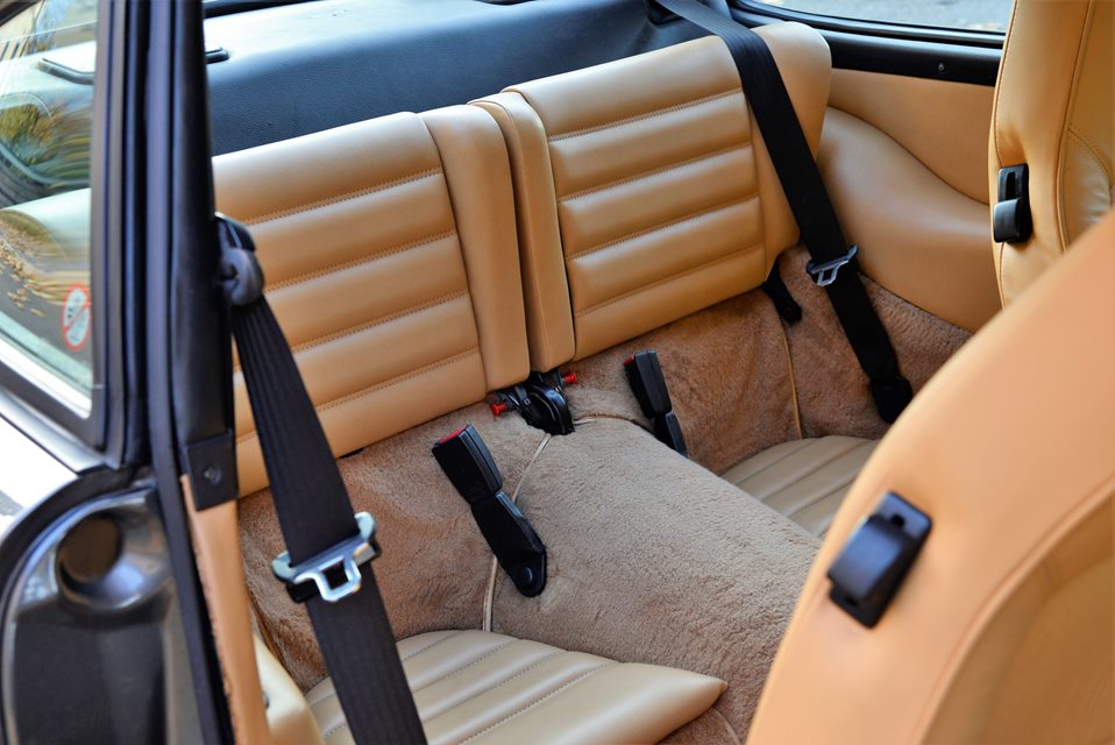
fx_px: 1240
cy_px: 372
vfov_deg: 33.4
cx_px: 558
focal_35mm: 40
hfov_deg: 48.4
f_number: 5.6
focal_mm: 40
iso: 500
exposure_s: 1/60
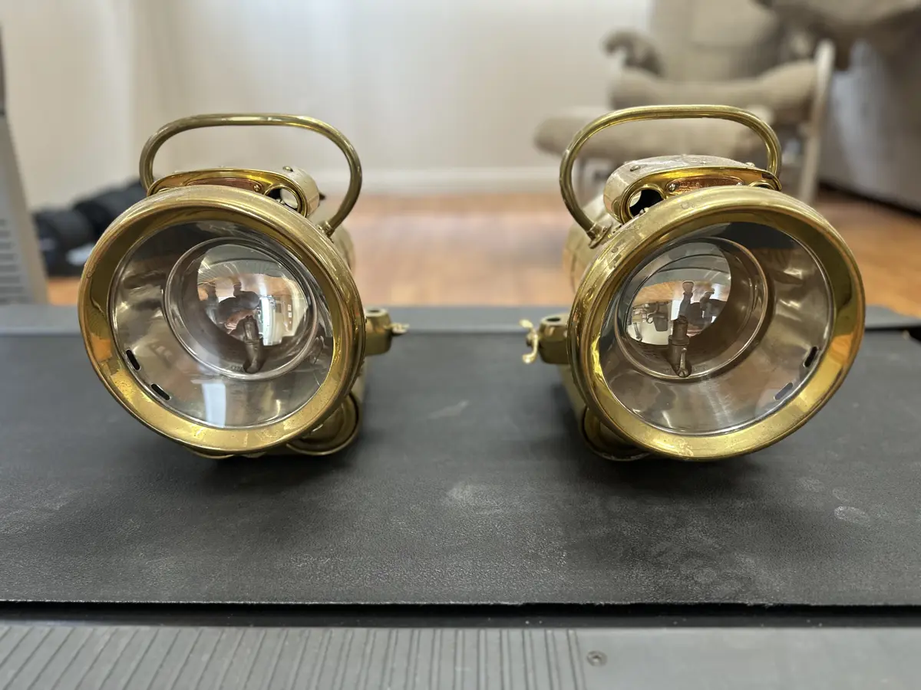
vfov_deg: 56.8
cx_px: 460
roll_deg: +1.1
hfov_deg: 71.6
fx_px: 639
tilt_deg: -22.1
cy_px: 345
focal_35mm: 24
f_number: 1.78
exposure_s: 1/52
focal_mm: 6.86
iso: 320
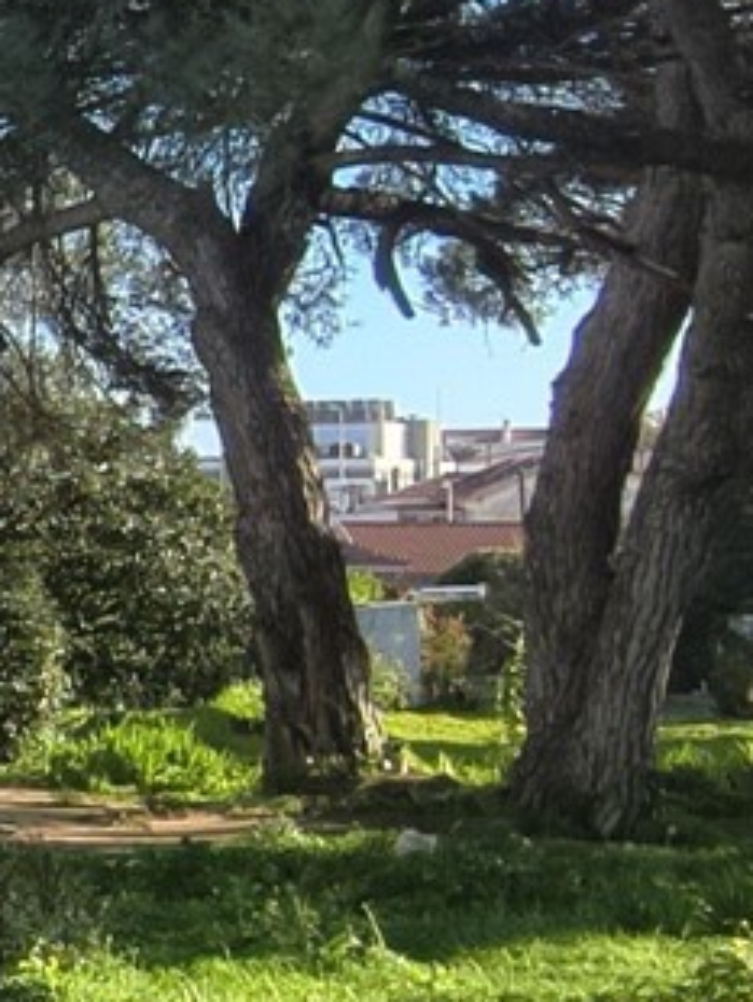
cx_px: -1399
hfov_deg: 10.9
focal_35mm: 99
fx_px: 2867
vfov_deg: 19.8
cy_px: 575
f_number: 2
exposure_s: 1/372
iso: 50
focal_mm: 2.32
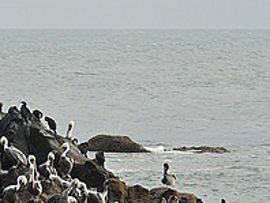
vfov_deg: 2.2
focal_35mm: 677
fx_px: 5287
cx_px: -48
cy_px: 6
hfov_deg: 2.9
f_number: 4.5
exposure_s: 1/250
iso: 100
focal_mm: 40
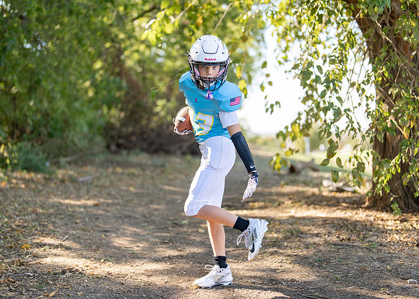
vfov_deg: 25.4
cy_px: 151
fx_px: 664
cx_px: 214
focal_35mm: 56
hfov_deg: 35.0
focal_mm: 50
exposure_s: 1/1600
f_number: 1.2
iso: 100
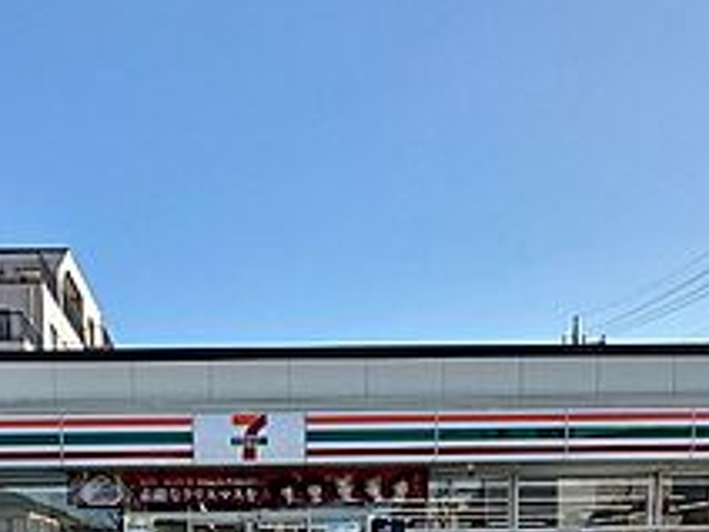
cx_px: 251
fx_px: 840
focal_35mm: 41
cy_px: 651
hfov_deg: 45.2
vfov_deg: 29.7
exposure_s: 1/1366
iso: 50
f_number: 2.2
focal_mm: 2.22
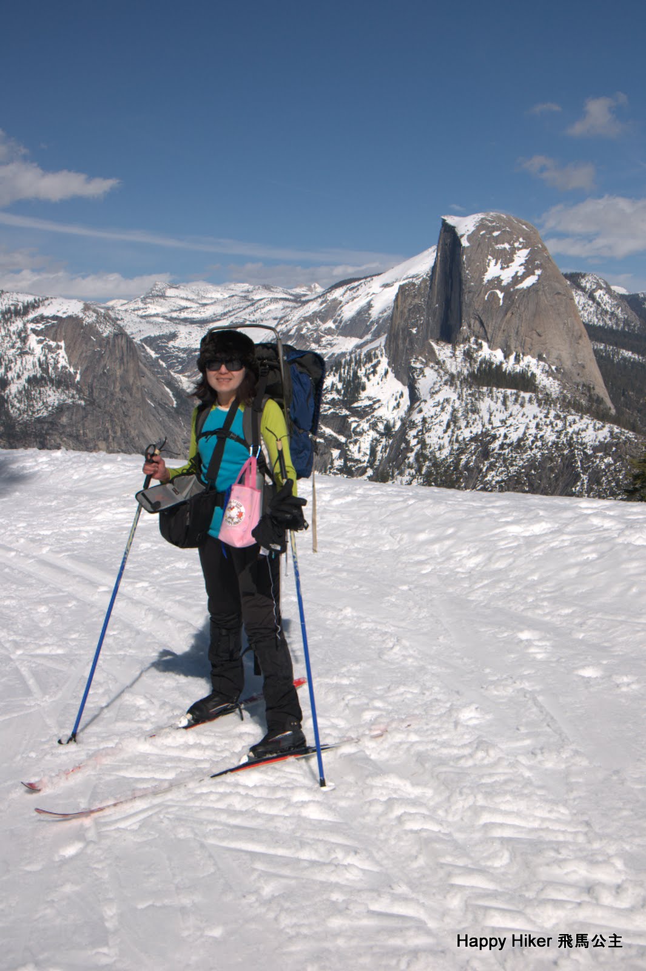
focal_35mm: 48
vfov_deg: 41.1
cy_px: 486
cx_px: 323
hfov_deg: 28.0
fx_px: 1293
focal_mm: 32
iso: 200
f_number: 8
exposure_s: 1/500
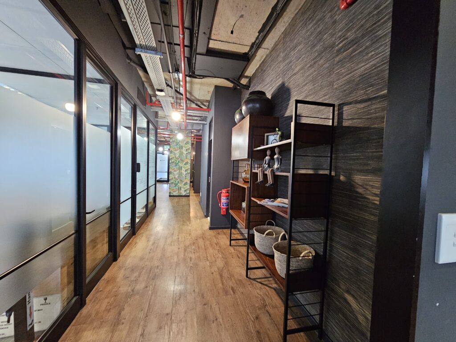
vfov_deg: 89.9
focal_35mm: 13
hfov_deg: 106.2
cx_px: 228
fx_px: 171
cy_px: 171
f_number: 2.2
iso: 800
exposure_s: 1/25
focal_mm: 2.2
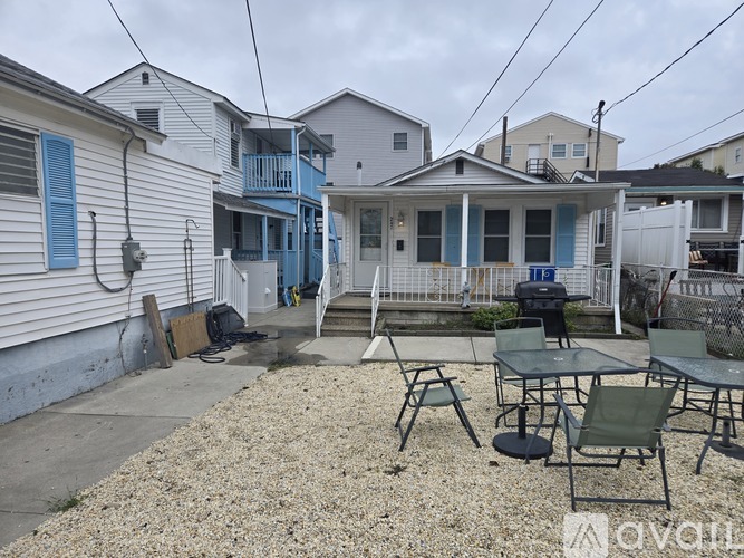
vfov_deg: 58.9
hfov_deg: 73.9
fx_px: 494
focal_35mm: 23
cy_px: 279
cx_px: 372
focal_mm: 5.4
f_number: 1.8
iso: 25
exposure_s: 1/1785
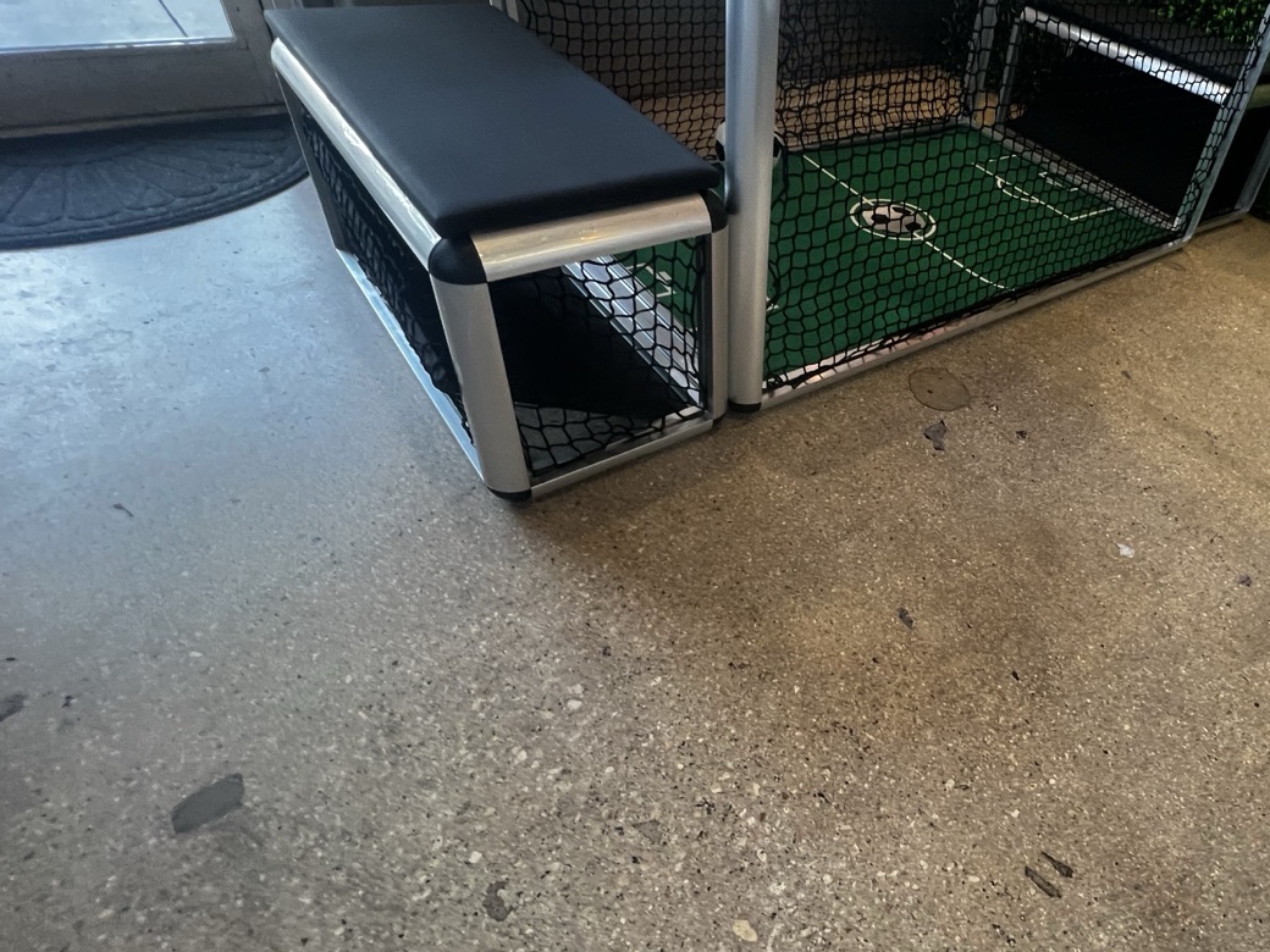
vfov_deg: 65.8
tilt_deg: -42.4
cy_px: 420
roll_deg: -9.0
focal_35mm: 20
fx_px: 734
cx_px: 921
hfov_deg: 76.9
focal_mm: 1.57
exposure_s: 1/60
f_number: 1.8
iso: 250
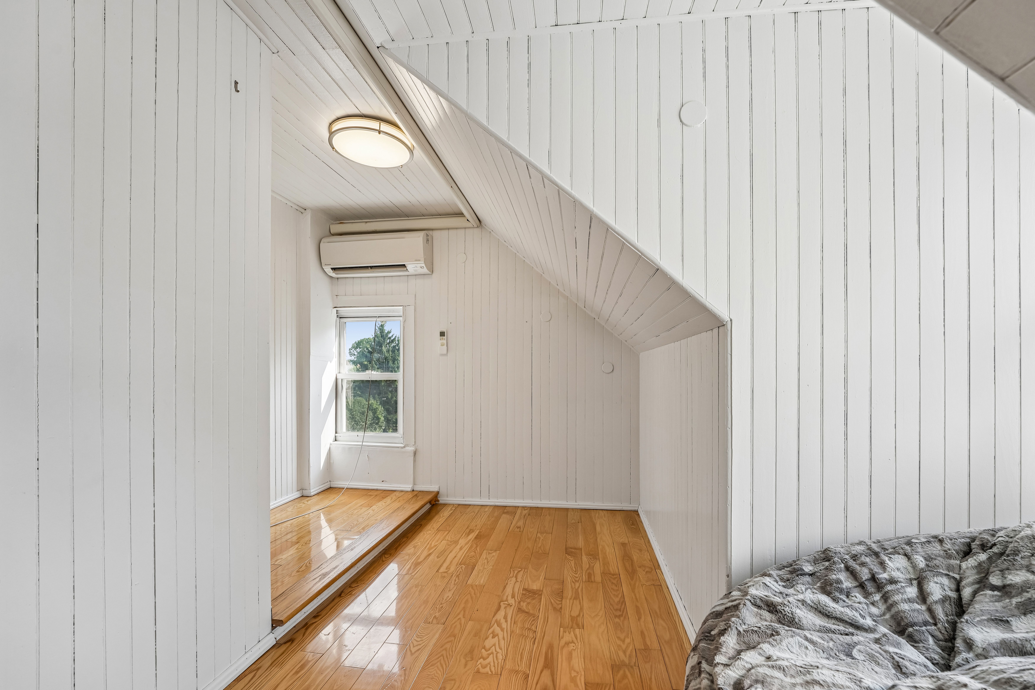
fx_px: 402
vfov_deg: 81.2
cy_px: 345
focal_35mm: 14
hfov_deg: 104.3
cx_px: 518
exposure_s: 1/80
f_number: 8
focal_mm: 14
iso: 160
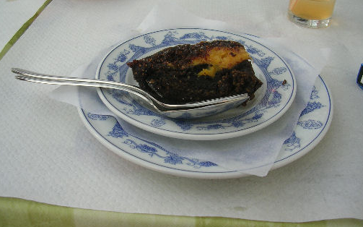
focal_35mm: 41
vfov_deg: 31.2
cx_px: 182
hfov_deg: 48.2
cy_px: 98
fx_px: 405
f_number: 2.8
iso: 50
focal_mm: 5.8
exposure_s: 1/40.4
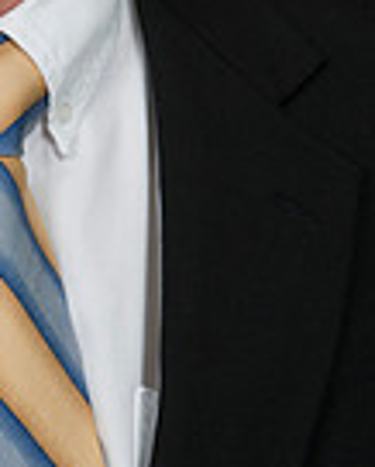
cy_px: 0
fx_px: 8619
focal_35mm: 622
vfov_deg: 3.1
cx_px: 19
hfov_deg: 2.5
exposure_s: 1/125
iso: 320
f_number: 5.6
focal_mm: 200
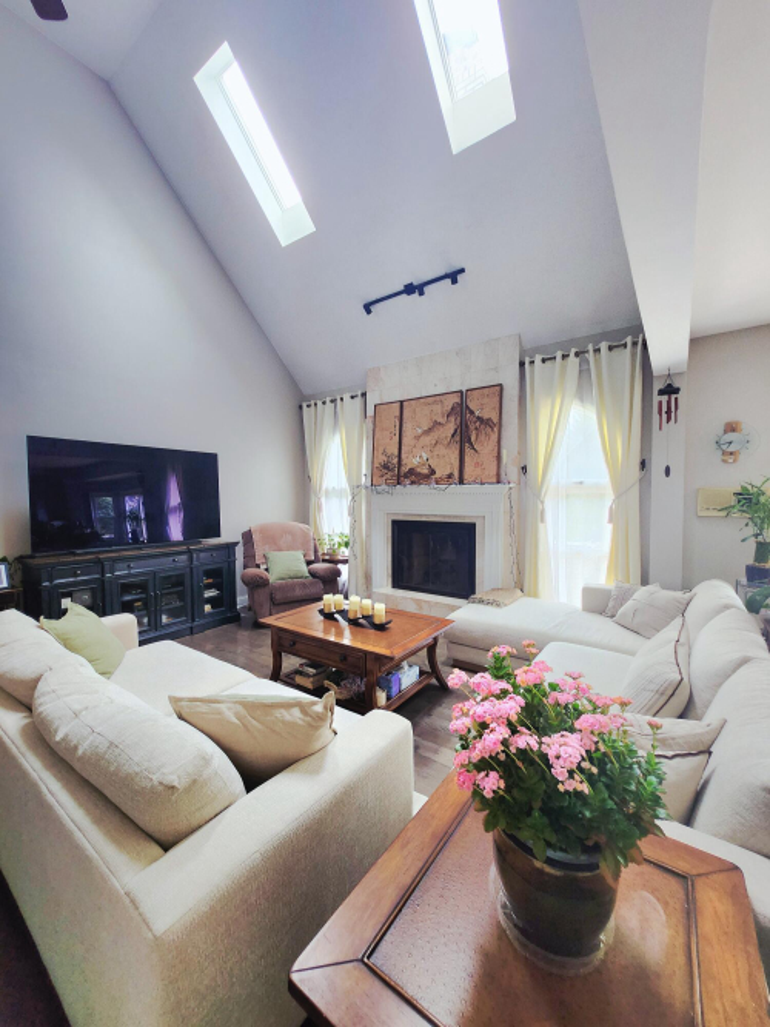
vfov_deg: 106.2
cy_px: 514
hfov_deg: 89.9
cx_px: 385
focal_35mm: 13
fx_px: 386
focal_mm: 1.74
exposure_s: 1/60.2
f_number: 2.2
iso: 125
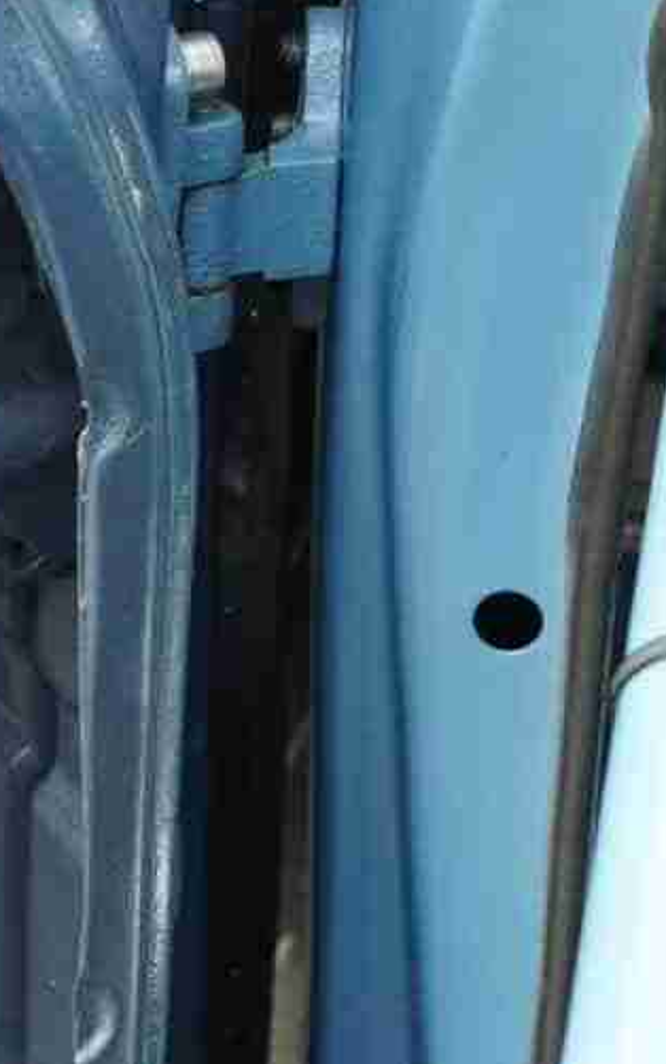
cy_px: 104
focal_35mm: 148
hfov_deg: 8.9
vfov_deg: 14.0
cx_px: 365
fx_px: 4296
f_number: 4
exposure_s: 1/60
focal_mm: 30
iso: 320
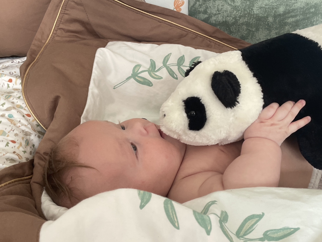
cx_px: 187
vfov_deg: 35.7
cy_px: 156
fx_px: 372
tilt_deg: -36.3
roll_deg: -0.8
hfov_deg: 46.6
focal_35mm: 40
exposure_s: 1/81
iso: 125
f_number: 1.6
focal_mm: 4.2
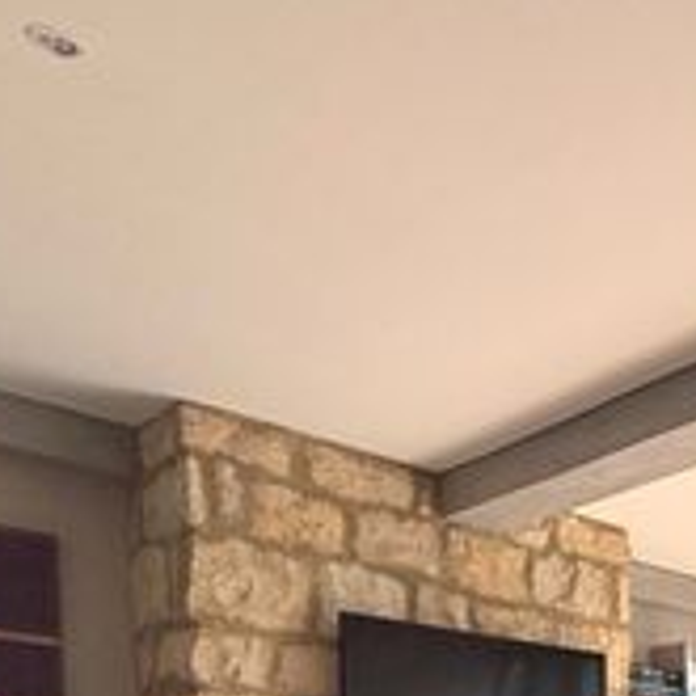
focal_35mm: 50
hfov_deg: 23.6
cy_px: 936
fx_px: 1137
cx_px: 1145
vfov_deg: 27.5
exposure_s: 1/198
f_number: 2.2
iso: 64
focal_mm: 2.22
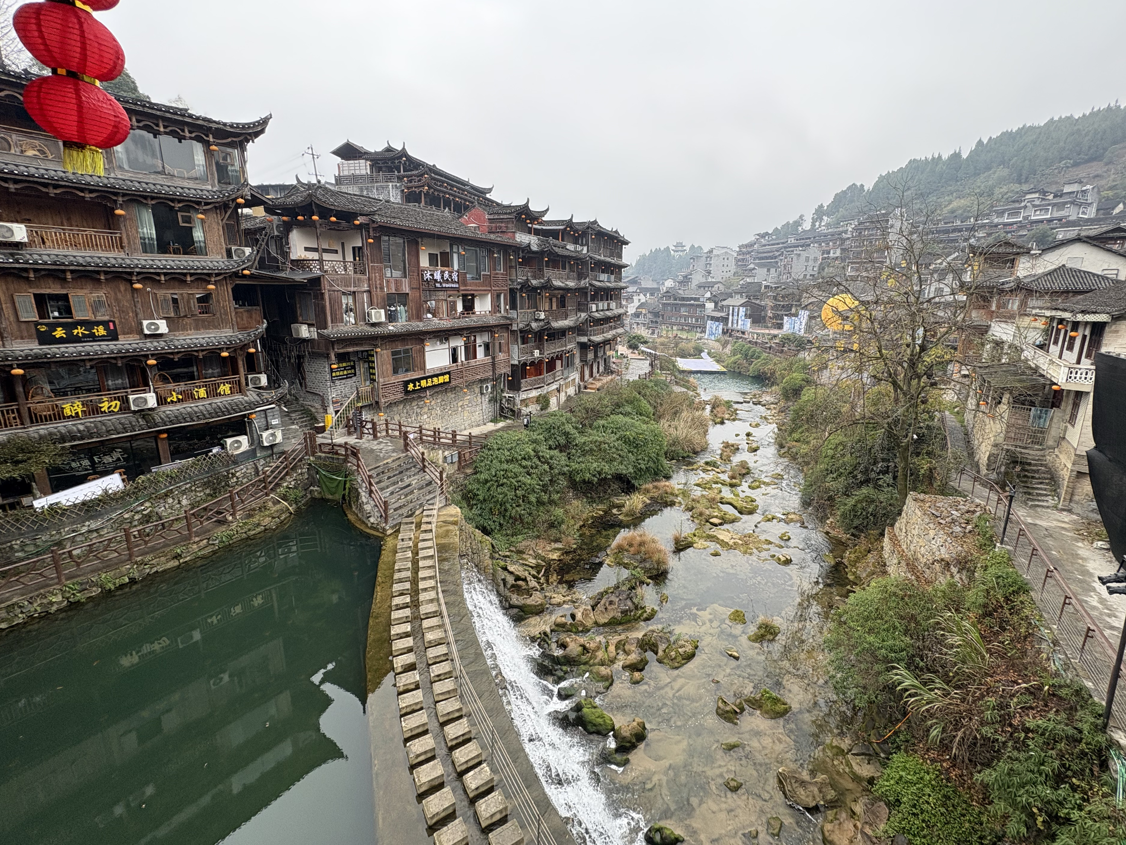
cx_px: 590
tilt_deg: -11.9
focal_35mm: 15
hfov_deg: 98.1
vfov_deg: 81.6
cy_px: 393
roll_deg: -0.6
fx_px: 488
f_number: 2.2
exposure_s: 1/136
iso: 64
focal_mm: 2.22
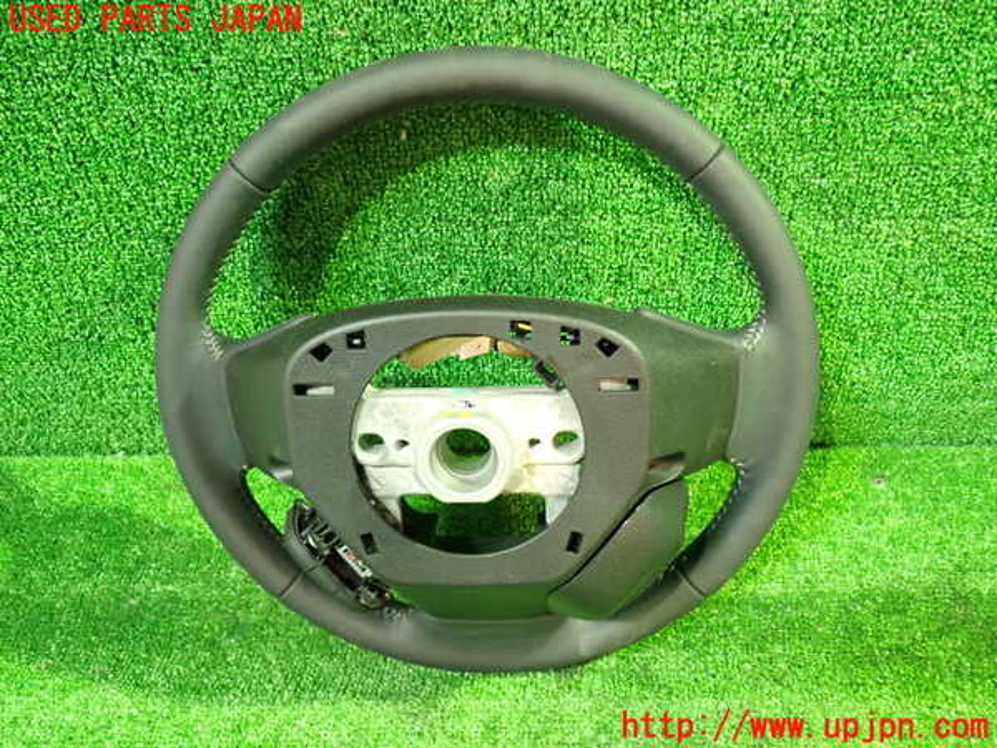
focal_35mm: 30
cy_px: 374
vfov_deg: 46.8
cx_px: 498
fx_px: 864
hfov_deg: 60.0
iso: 800
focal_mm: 5.4
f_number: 2.3
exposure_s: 1/15
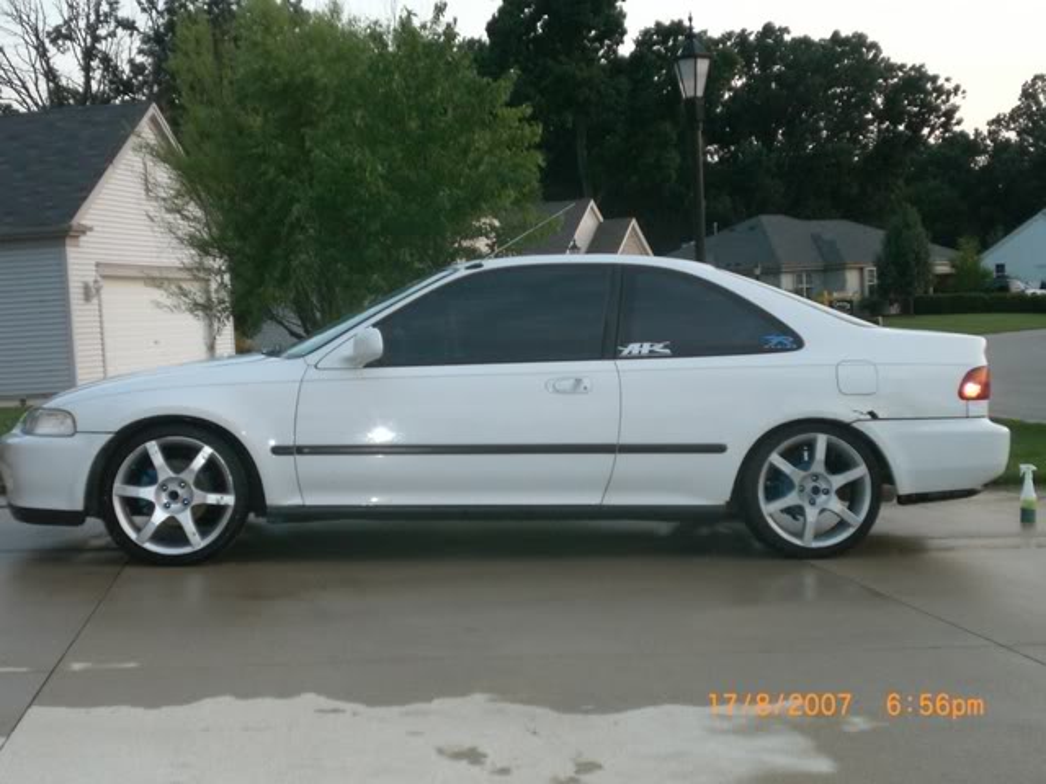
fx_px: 1541
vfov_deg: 28.6
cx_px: 523
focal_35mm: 51
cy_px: 392
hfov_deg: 37.5
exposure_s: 1/60
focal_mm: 8.44
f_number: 3.6
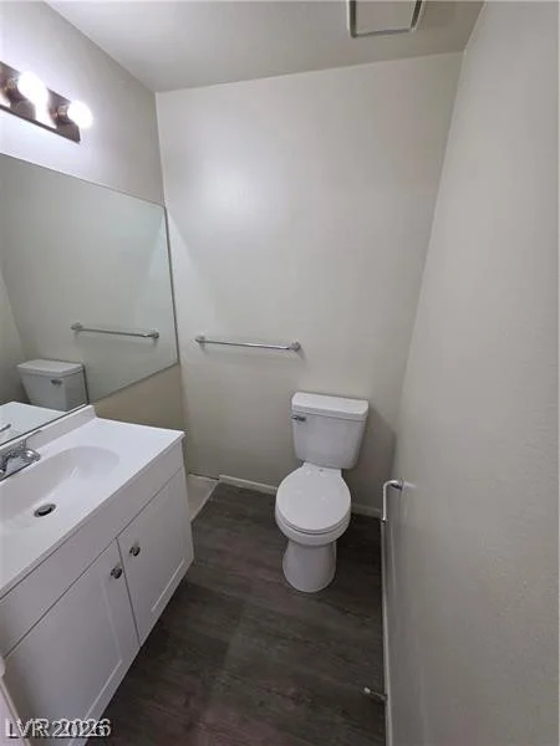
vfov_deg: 106.2
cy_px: 373
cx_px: 280
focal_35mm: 13
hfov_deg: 89.9
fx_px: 280
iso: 80
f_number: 1.9
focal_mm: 2.2
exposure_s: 1/120
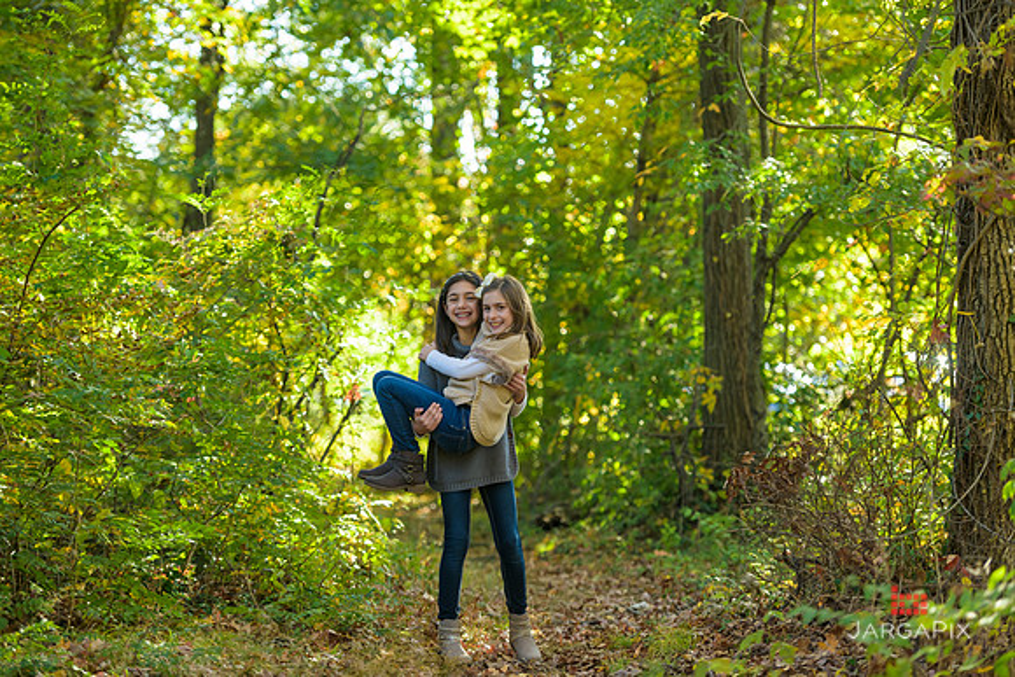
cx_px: 508
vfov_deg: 12.5
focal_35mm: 110
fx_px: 3102
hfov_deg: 18.6
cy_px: 338
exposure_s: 1/200
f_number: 3.2
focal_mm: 110
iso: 200
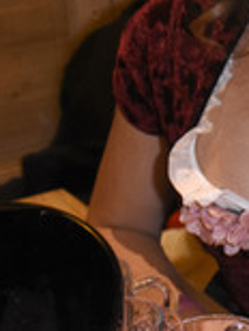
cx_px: 471
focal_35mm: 135
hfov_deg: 10.3
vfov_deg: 14.4
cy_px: 15
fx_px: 1291
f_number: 6.3
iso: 3200
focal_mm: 32
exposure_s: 1/60
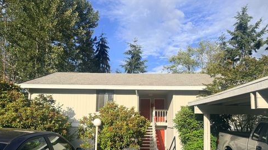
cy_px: 103
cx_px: 136
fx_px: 192
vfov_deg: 42.2
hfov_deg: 69.9
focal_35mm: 27
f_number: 1.78
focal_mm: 6.76
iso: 80
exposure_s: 1/4405
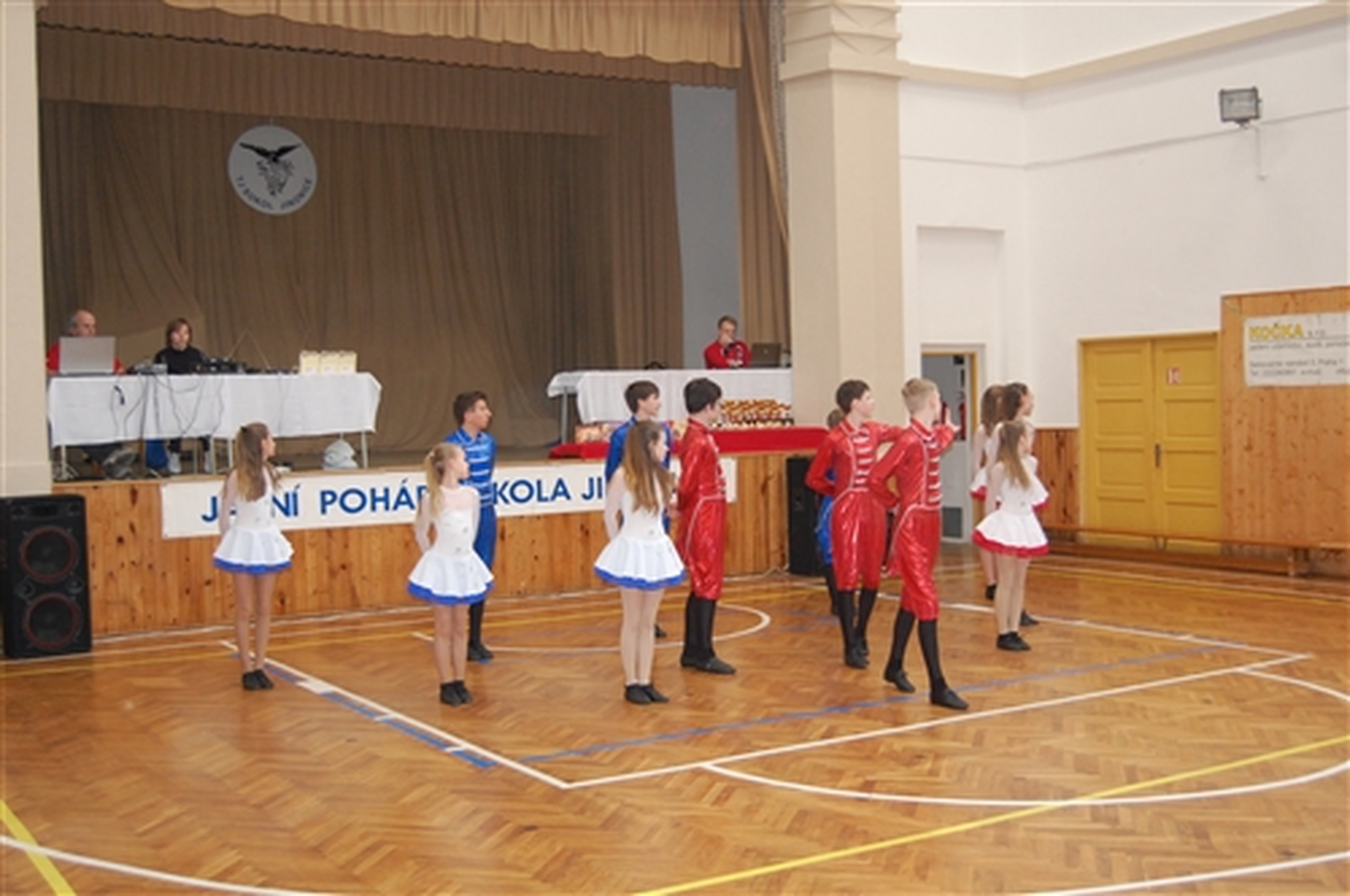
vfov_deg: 31.8
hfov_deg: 46.5
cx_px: 675
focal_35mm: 42
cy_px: 448
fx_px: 1573
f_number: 4.2
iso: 900
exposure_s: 1/60
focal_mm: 28
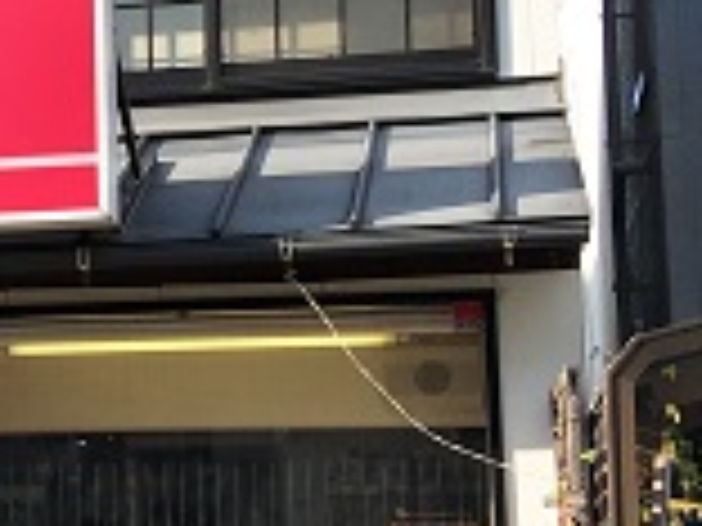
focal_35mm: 89
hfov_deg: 19.4
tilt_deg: +6.5
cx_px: -333
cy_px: 301
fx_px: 1805
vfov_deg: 16.6
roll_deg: -2.8
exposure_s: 1/827
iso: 25
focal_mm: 4.15
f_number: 2.2
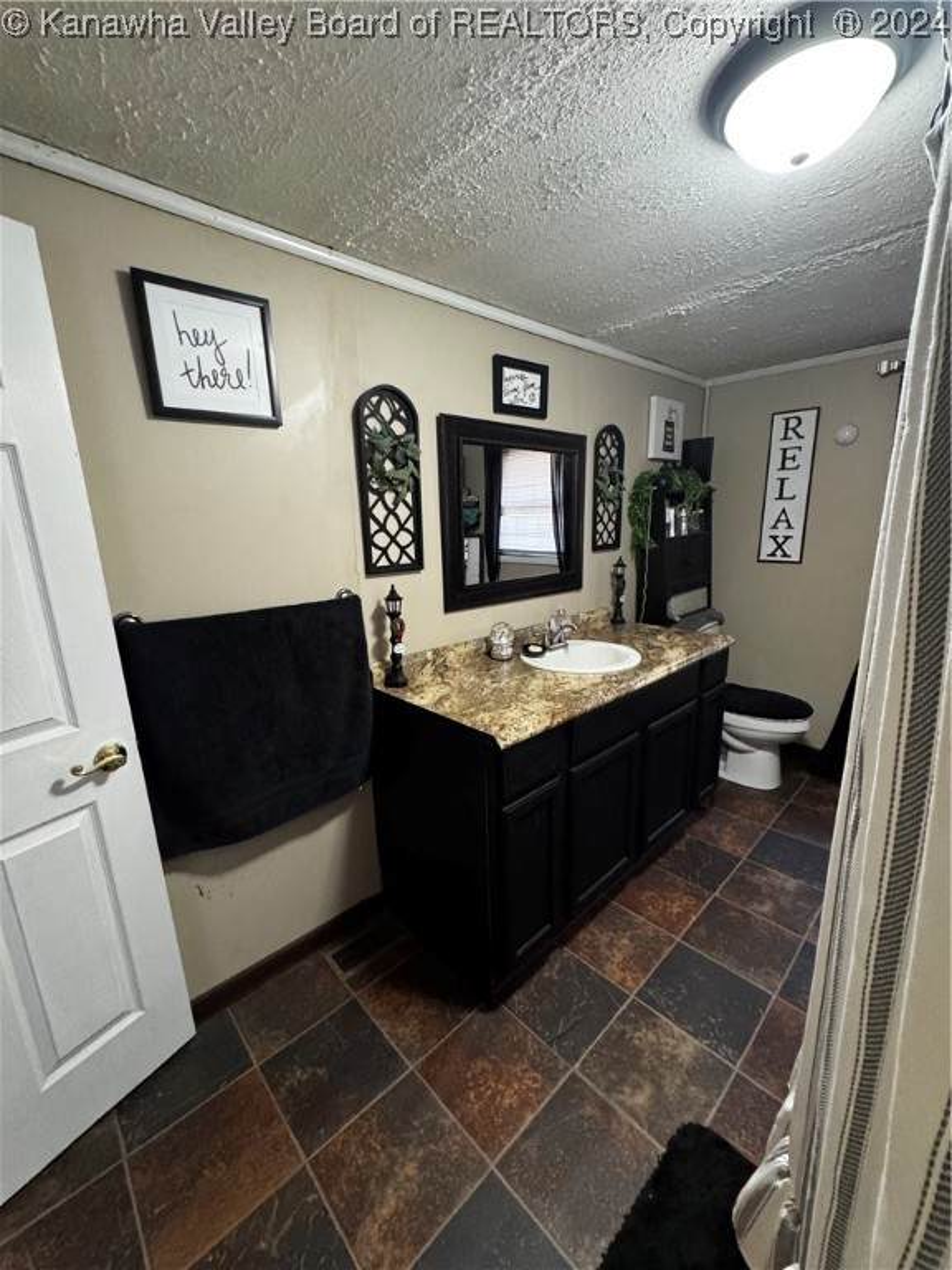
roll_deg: +1.4
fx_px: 513
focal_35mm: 14
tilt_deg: -11.4
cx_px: 476
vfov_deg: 102.1
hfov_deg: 85.7
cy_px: 635
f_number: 2.2
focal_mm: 2.22
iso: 1000
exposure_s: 1/60
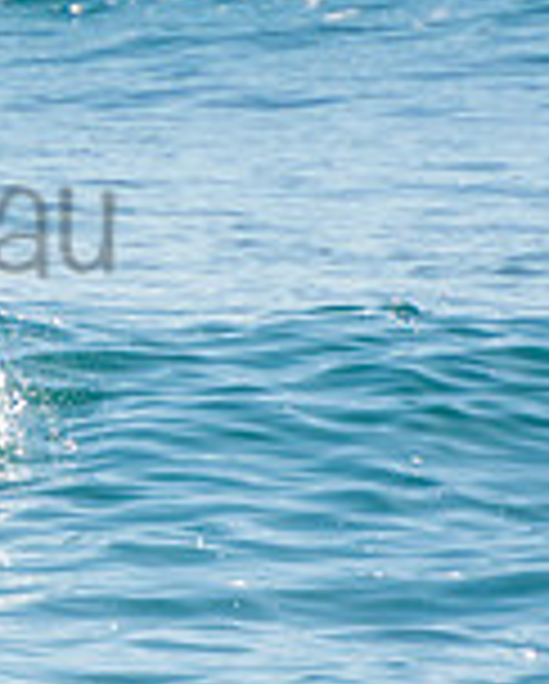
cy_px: 169
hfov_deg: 0.7
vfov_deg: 0.9
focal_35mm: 2149
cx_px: -360
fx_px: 43560
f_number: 5.6
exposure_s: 1/1250
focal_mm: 400
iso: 200
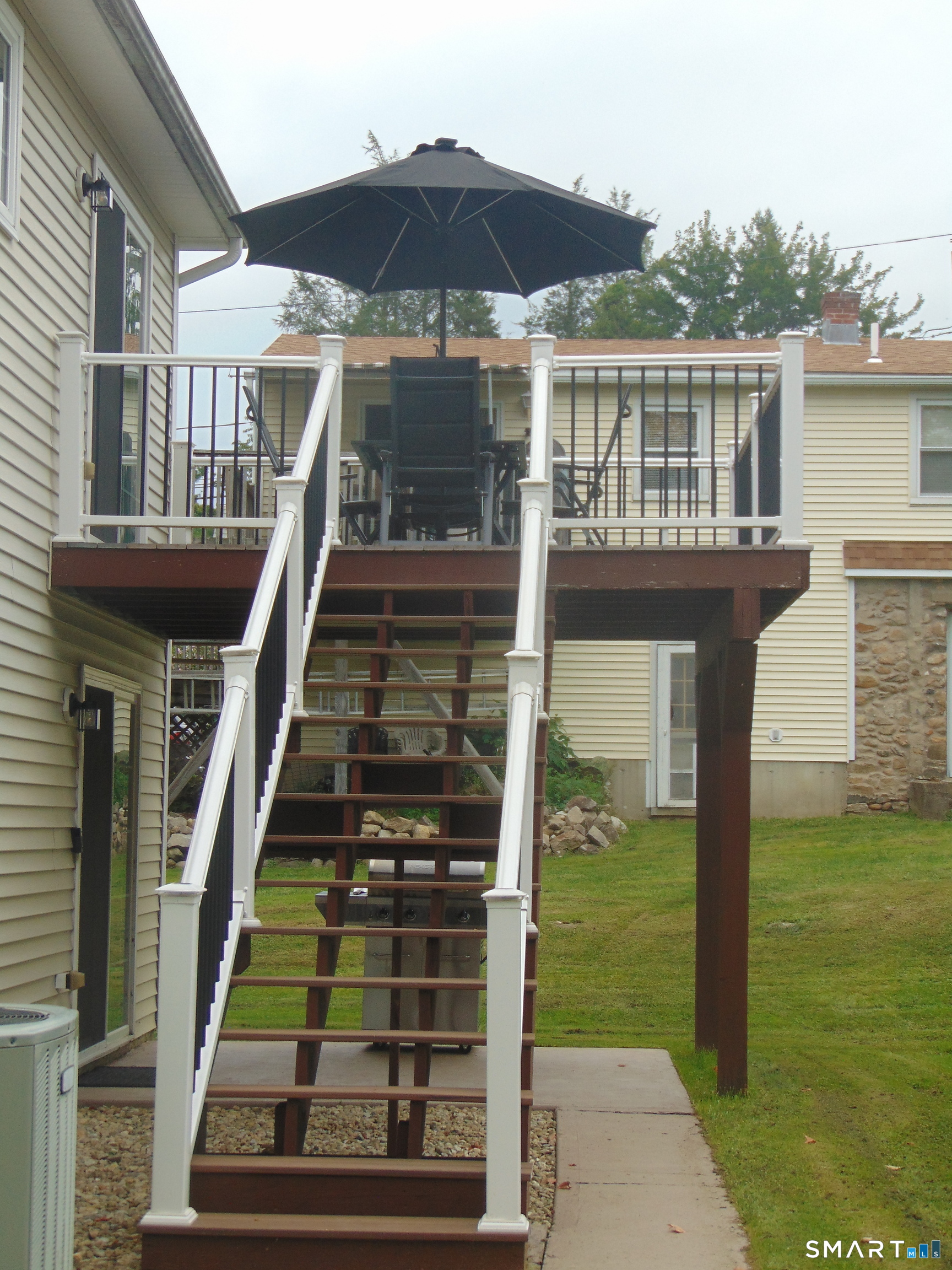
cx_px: 476
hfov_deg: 20.7
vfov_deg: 27.4
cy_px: 635
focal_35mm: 71
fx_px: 2603
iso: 80
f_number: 3.7
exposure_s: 1/400
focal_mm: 12.8
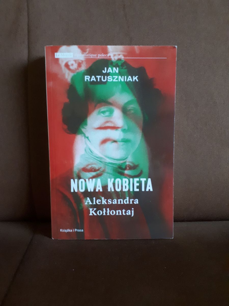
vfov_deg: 65.3
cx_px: 114
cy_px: 153
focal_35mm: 27
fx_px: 238
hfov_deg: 51.4
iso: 400
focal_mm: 3.6
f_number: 1.9
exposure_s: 1/17
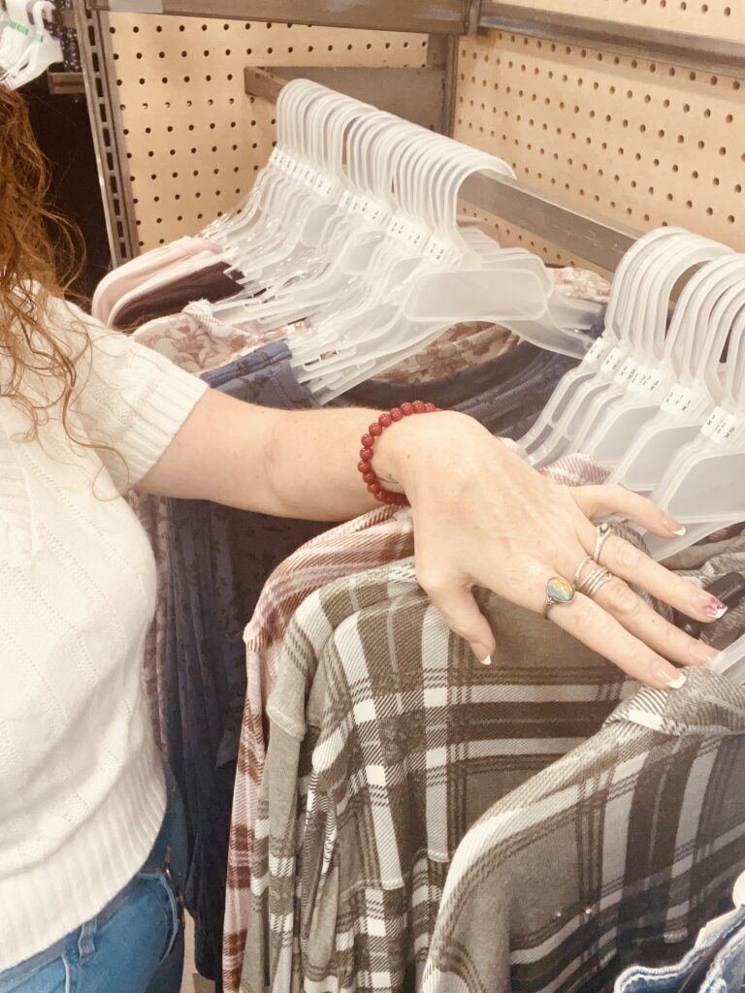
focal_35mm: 30
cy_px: 496
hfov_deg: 46.8
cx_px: 372
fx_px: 861
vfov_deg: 60.0
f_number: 2.2
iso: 100
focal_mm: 2.71
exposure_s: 1/60
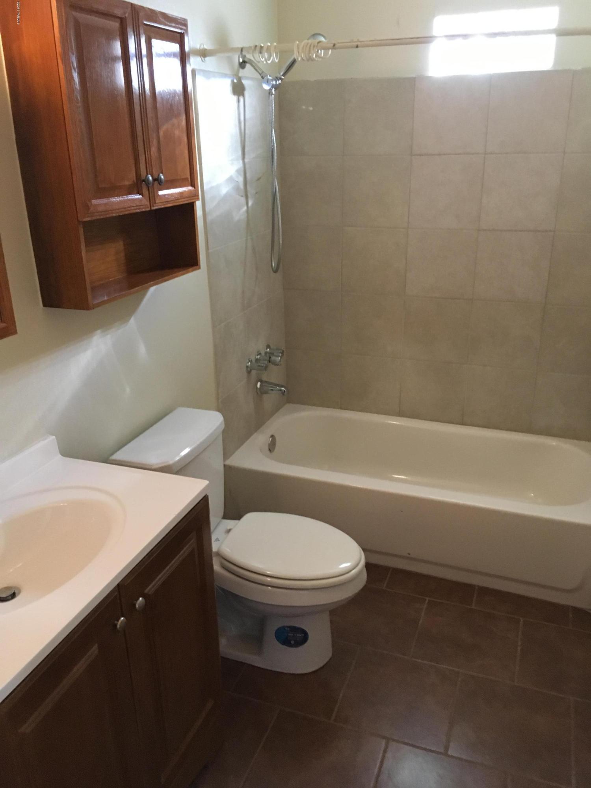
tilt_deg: -23.1
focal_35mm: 29
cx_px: 296
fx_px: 660
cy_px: 394
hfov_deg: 48.2
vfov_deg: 61.7
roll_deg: +2.2
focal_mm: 4.15
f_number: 2.2
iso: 200
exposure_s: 1/30
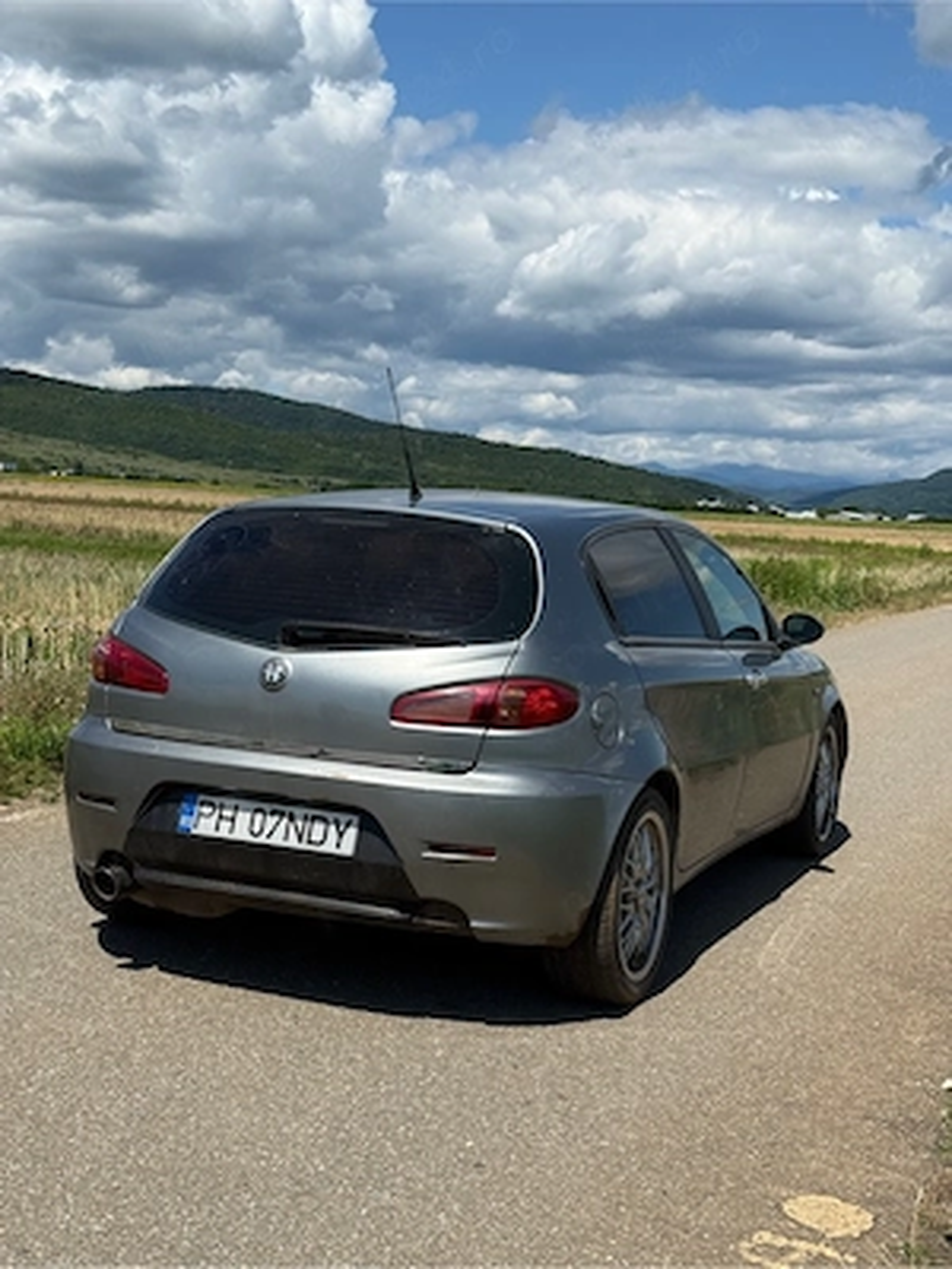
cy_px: 634
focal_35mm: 48
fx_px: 1760
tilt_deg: -4.2
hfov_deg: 30.3
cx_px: 476
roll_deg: -3.0
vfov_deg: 39.7
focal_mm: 6.76
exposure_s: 1/7874
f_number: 1.78
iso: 80
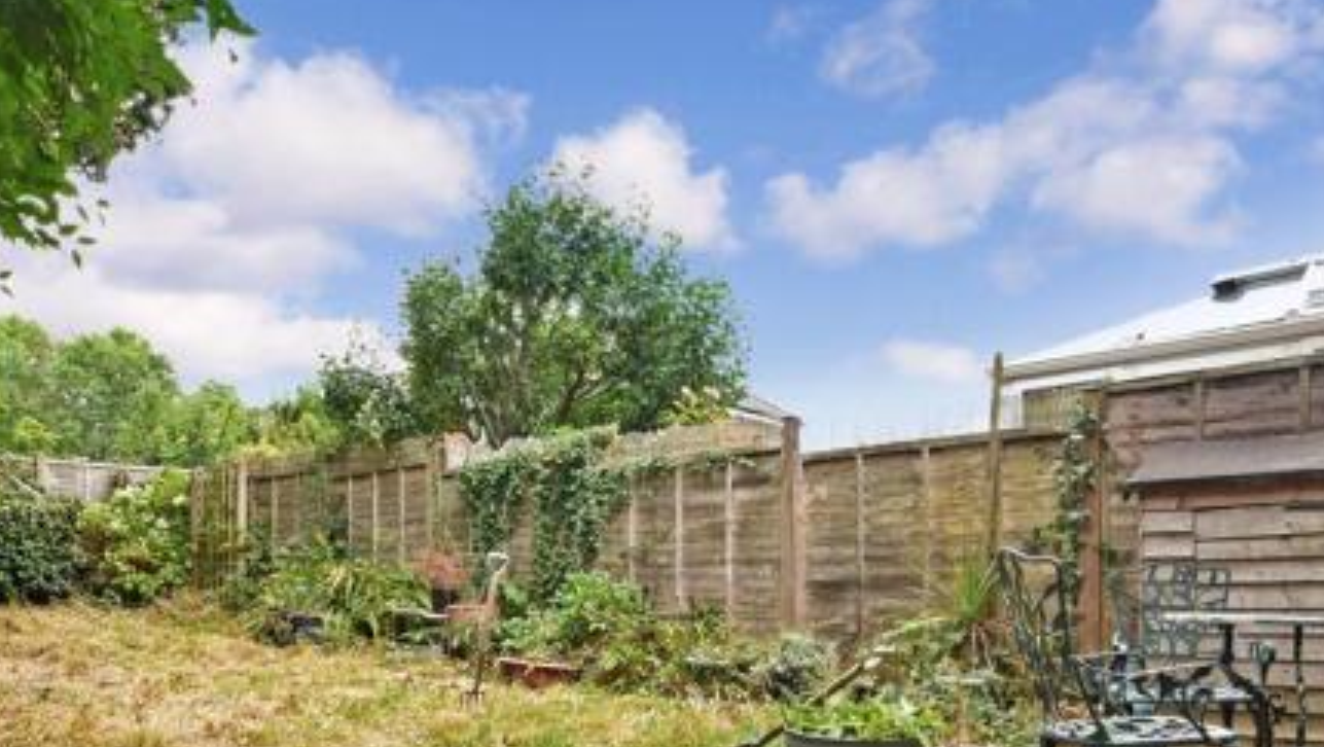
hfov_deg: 75.6
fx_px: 843
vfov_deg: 45.2
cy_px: 603
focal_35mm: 24
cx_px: 781
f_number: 16
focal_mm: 10
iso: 250
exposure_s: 1/40
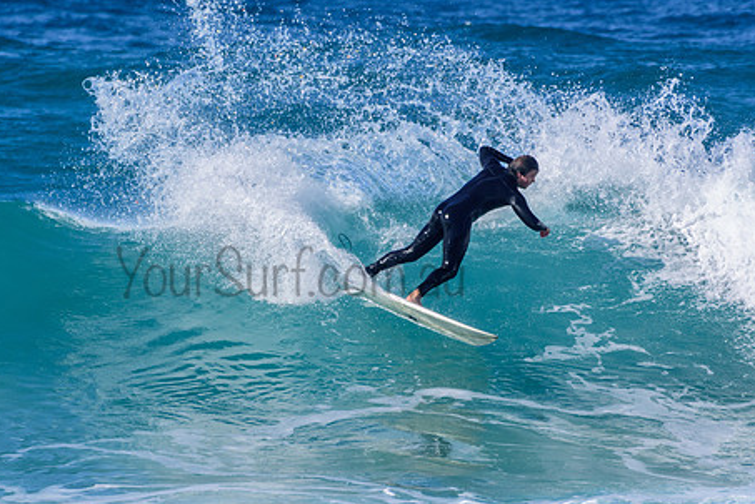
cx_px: 288
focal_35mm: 961
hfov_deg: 2.1
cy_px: 258
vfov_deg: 1.4
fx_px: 20153
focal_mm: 500
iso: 280
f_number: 5.6
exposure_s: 1/2000
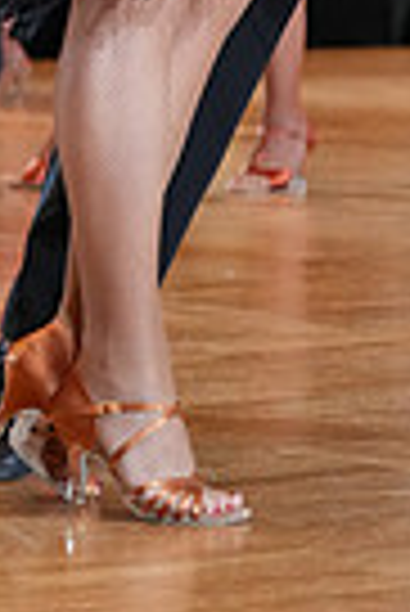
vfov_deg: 6.6
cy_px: -531
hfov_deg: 4.5
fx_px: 5214
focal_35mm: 306
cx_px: 277
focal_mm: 72
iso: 3200
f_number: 4
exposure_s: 1/500
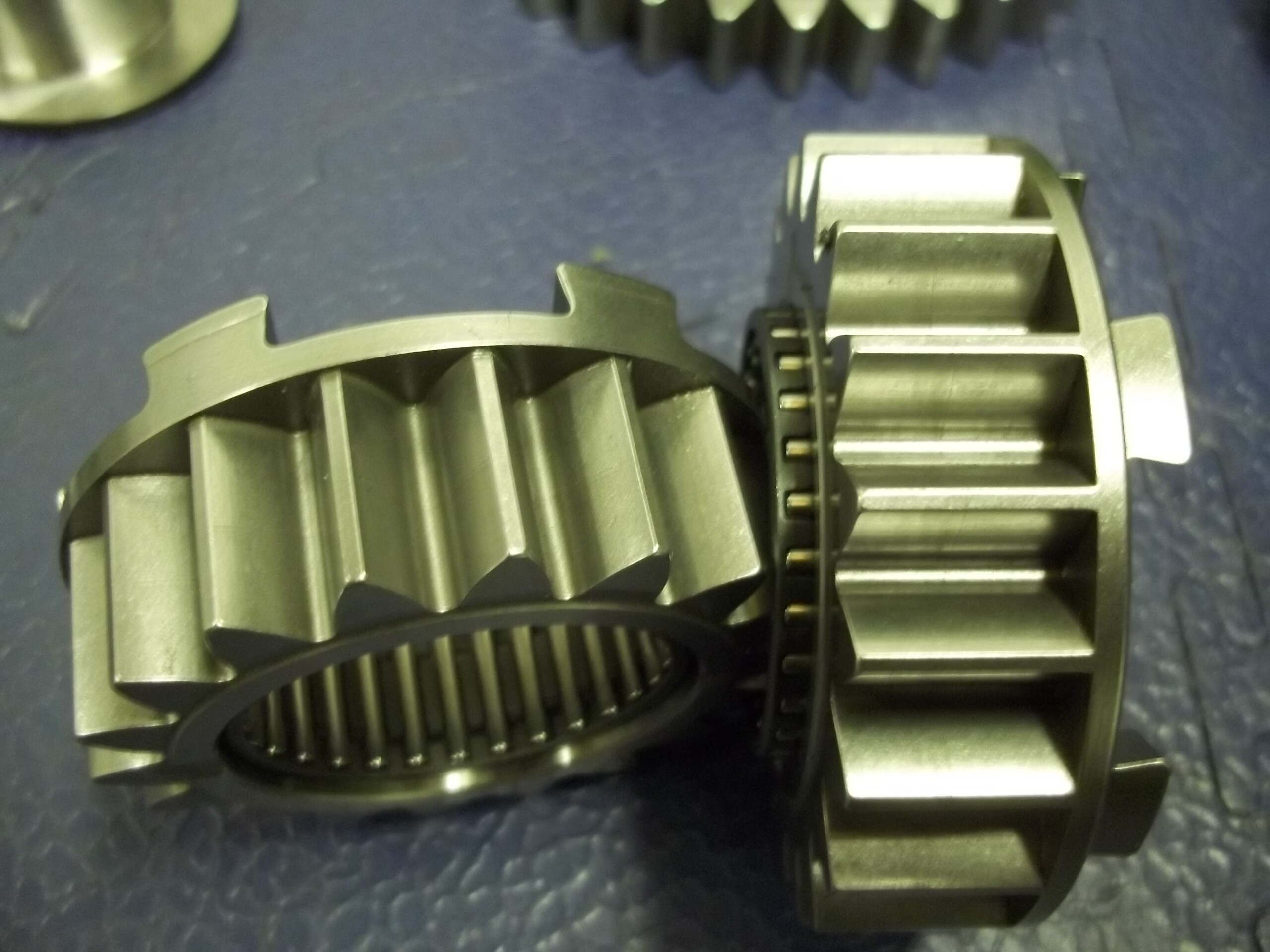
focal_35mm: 36
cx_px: 635
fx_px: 1321
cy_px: 476
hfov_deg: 51.4
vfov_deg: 39.7
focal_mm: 6.5
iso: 271
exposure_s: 1/8
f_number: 3.1
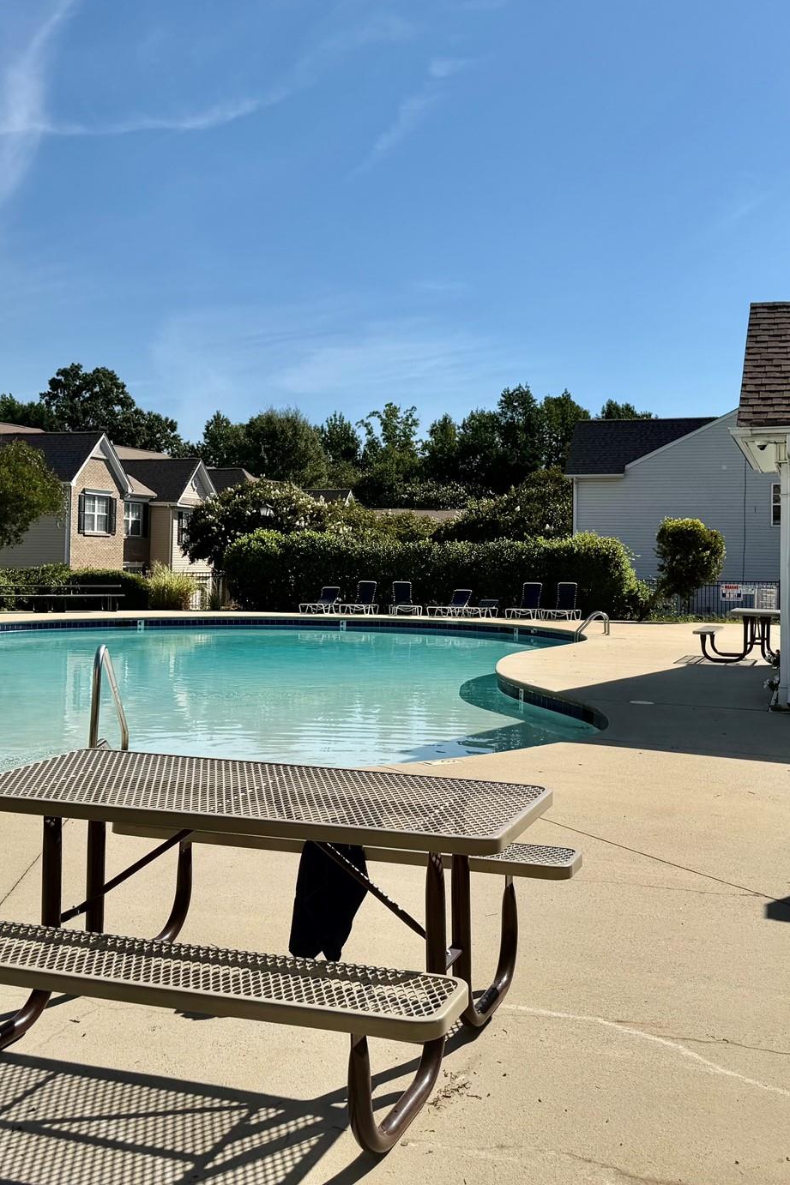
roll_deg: -0.6
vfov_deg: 51.8
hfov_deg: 35.8
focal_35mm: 37
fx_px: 1218
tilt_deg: +1.6
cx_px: 465
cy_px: 527
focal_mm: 6.76
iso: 80
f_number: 1.78
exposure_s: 1/7353
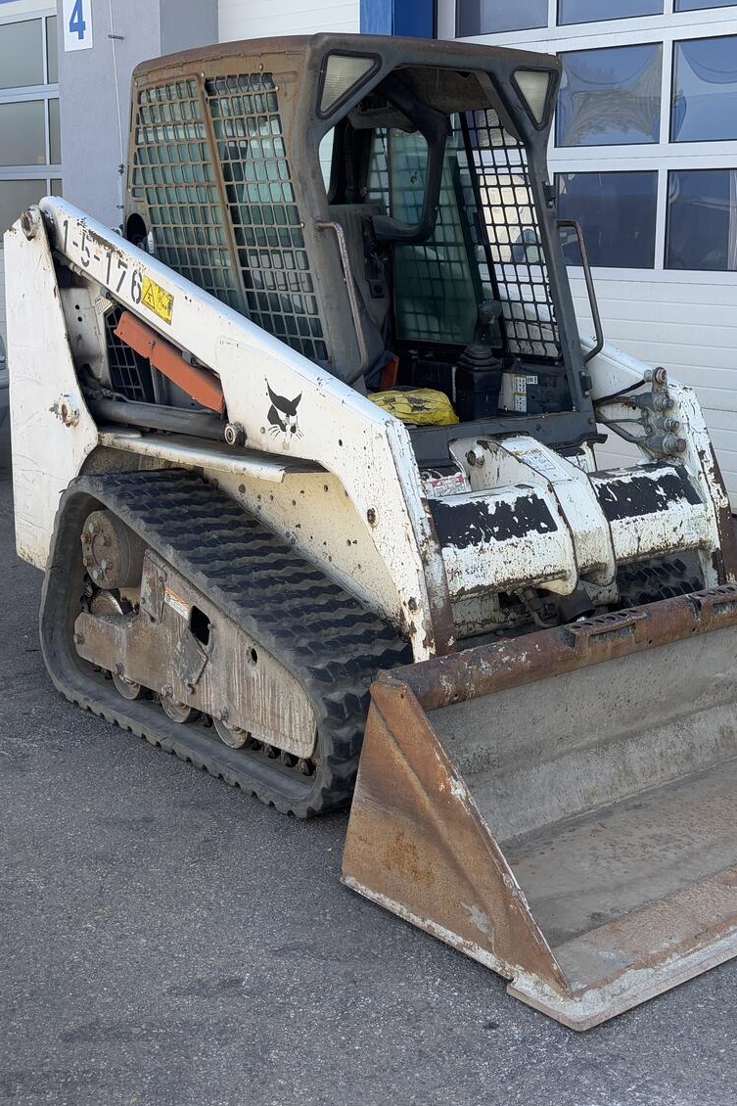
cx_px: 581
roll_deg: -1.7
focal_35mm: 49
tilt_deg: -8.7
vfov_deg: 40.3
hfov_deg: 27.0
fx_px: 1505
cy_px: 522
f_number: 1.6
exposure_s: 1/716
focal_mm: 5.96
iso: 50
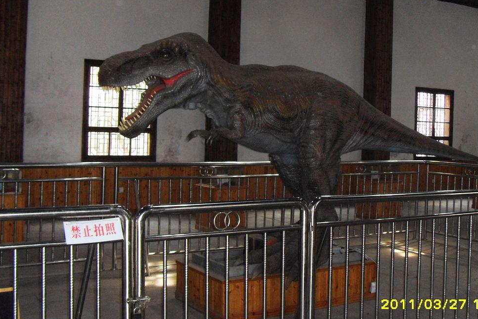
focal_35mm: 50
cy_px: 130
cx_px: 281
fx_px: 664
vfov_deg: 27.0
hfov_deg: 39.5
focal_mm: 6.6
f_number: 3.5
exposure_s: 1/45
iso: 400
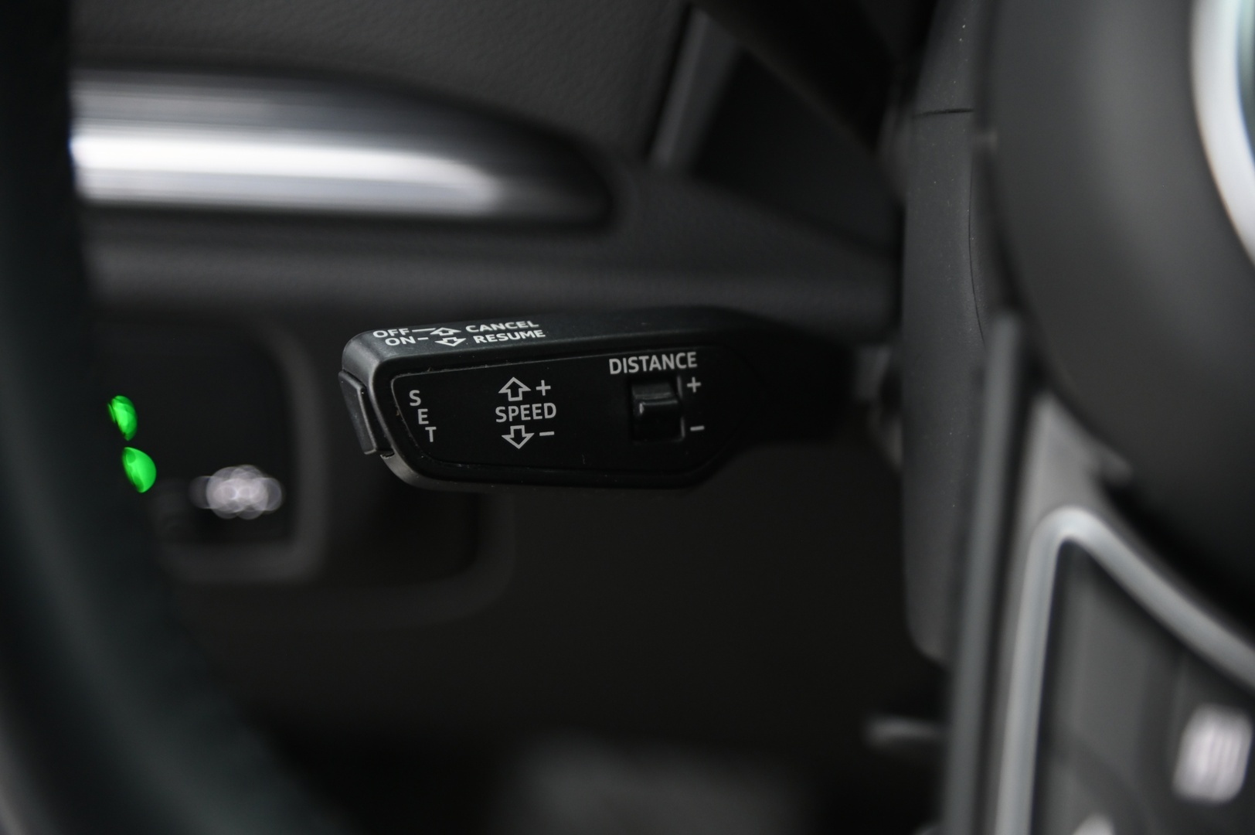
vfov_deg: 13.0
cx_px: 628
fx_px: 3657
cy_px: 418
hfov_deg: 19.5
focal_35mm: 105
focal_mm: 105
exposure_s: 1/10
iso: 2000
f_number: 4
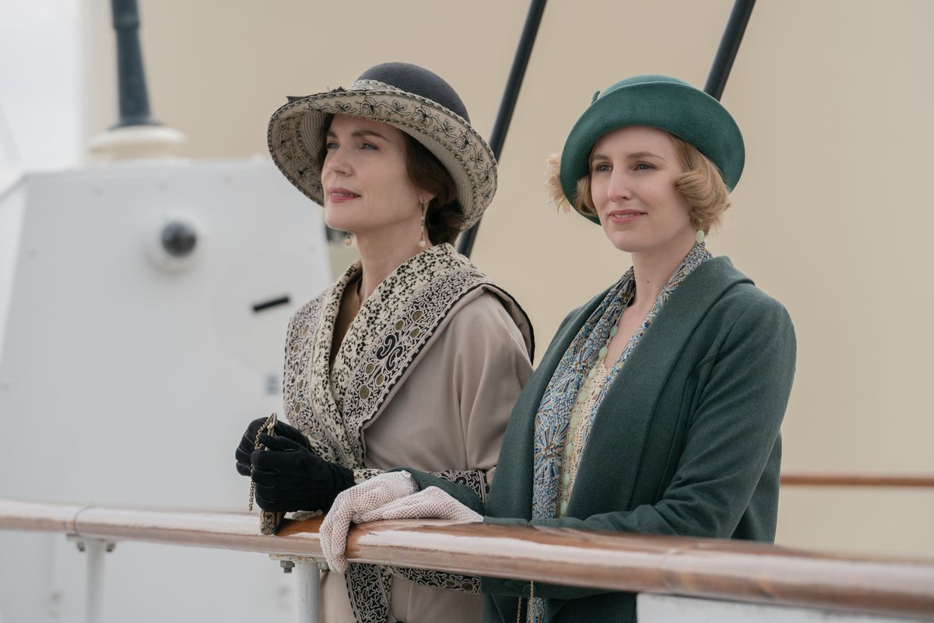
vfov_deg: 8.9
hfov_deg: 13.2
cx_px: 467
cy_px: 312
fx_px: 4021
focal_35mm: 155
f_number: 6.3
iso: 200
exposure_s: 1/320
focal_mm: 155
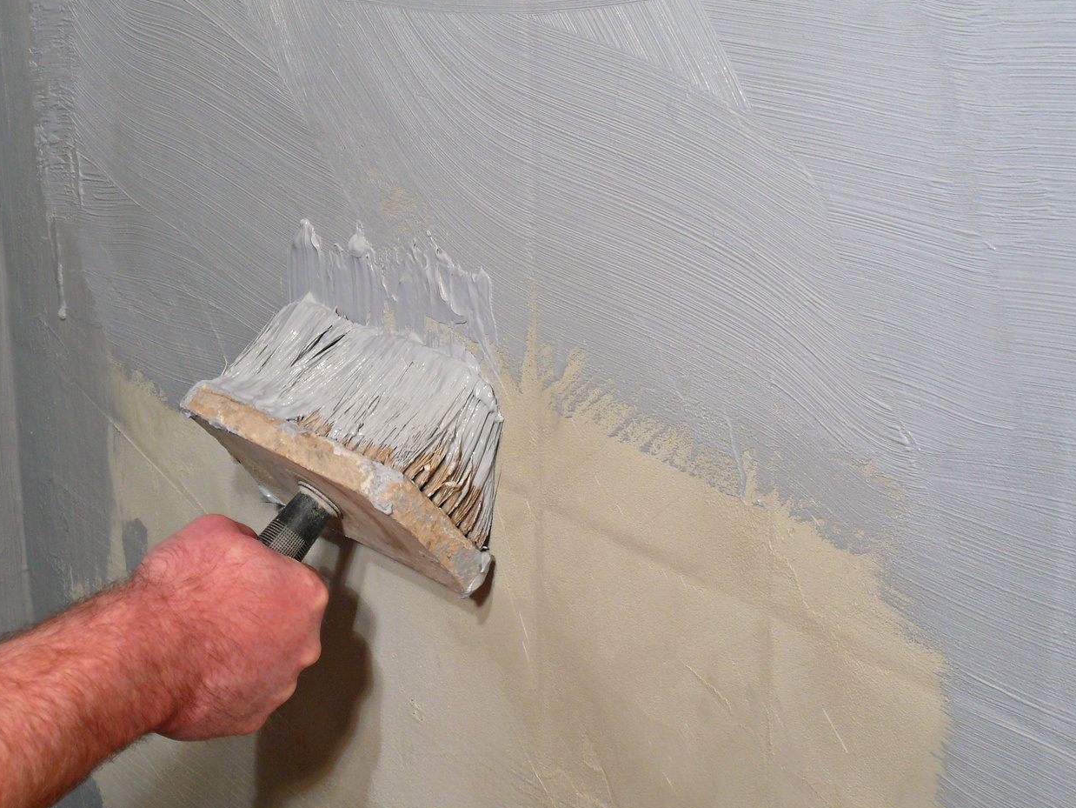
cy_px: 484
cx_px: 395
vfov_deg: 18.2
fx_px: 2518
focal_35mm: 81
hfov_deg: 24.0
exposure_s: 1/1.25
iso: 100
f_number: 7.1
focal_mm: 13.3
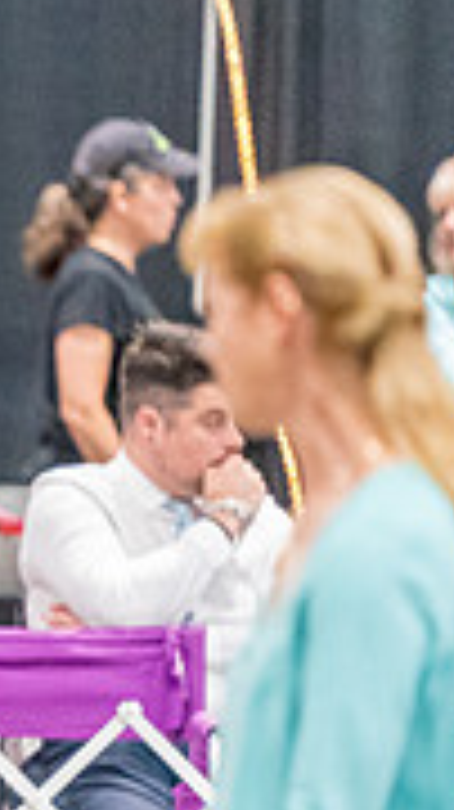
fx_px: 14495
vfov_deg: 3.2
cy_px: 569
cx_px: -656
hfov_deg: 1.8
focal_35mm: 676
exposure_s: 1/250
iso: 10000
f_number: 2.8
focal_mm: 200
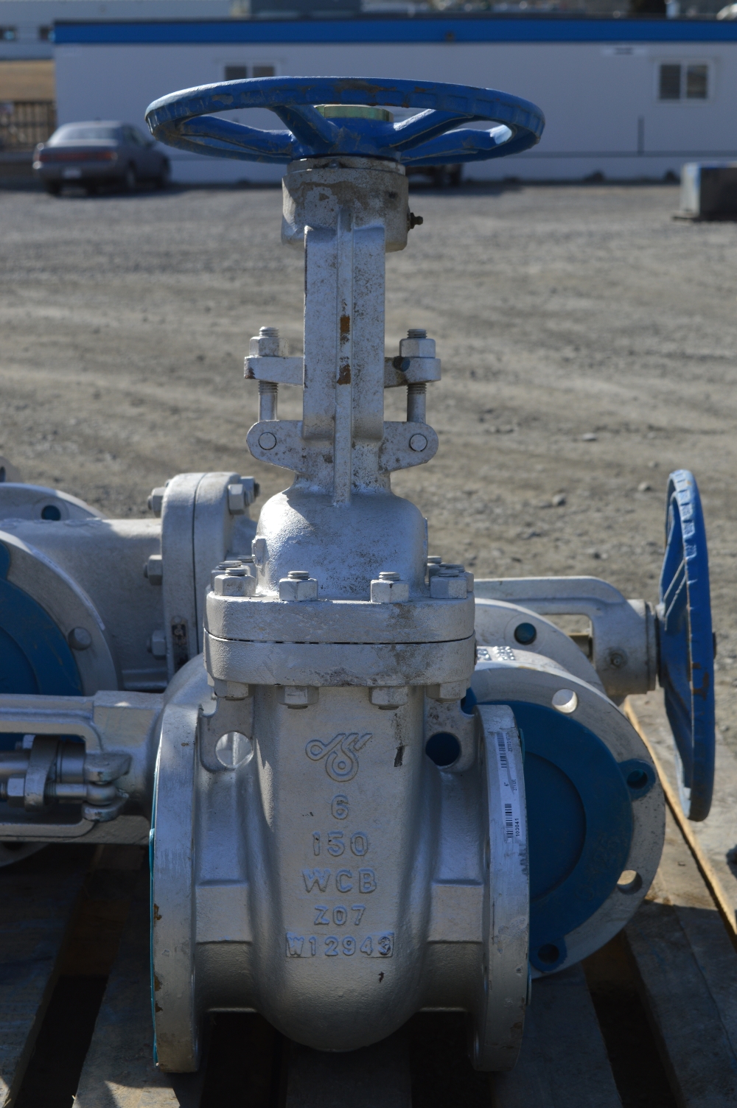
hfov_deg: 21.5
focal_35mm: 63
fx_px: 1938
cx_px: 368
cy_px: 554
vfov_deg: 31.9
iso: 100
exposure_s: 1/250
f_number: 8
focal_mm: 42
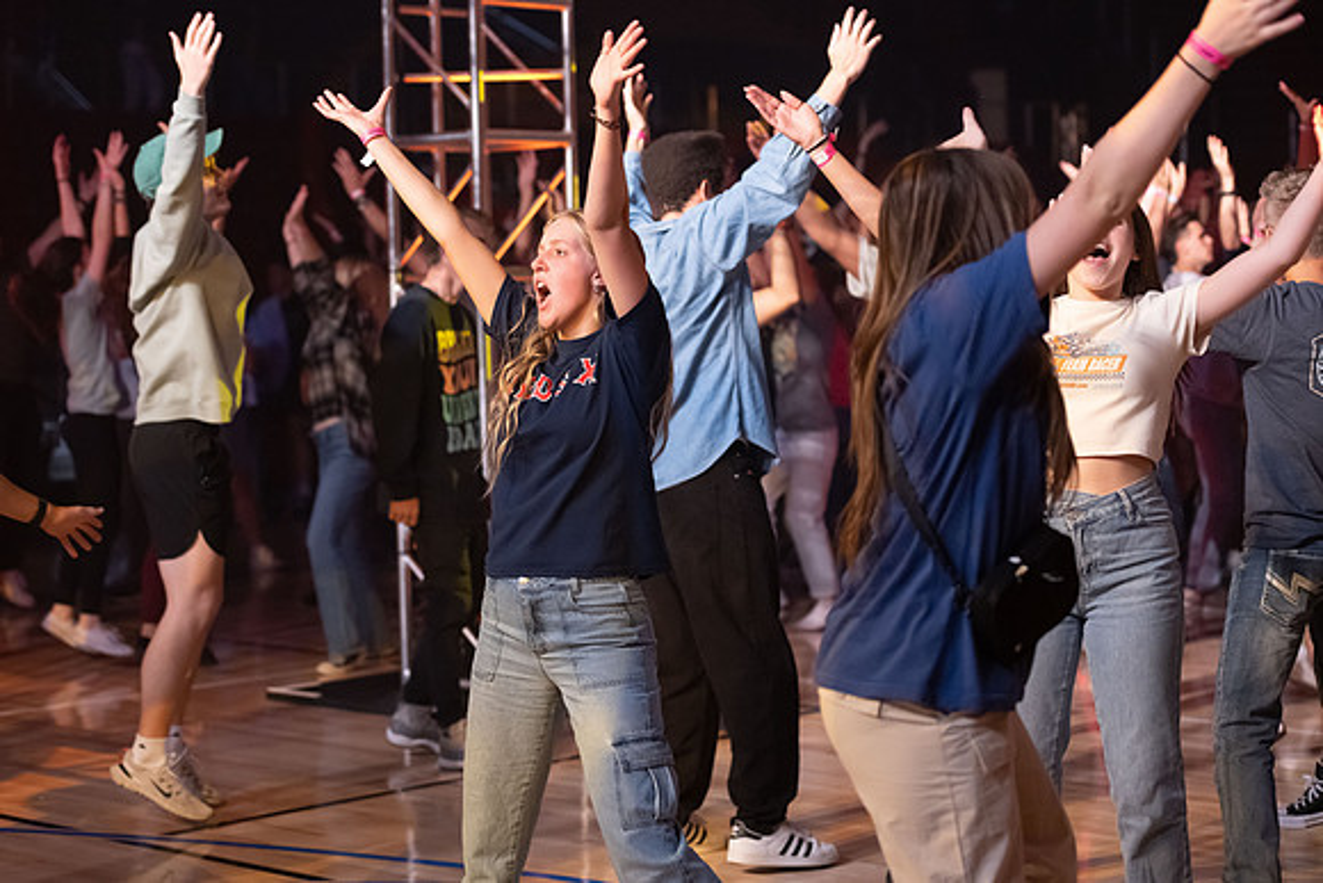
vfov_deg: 18.3
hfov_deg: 27.1
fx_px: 2743
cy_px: 454
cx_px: 626
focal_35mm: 75
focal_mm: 70
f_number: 2.8
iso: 4000
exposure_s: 1/640
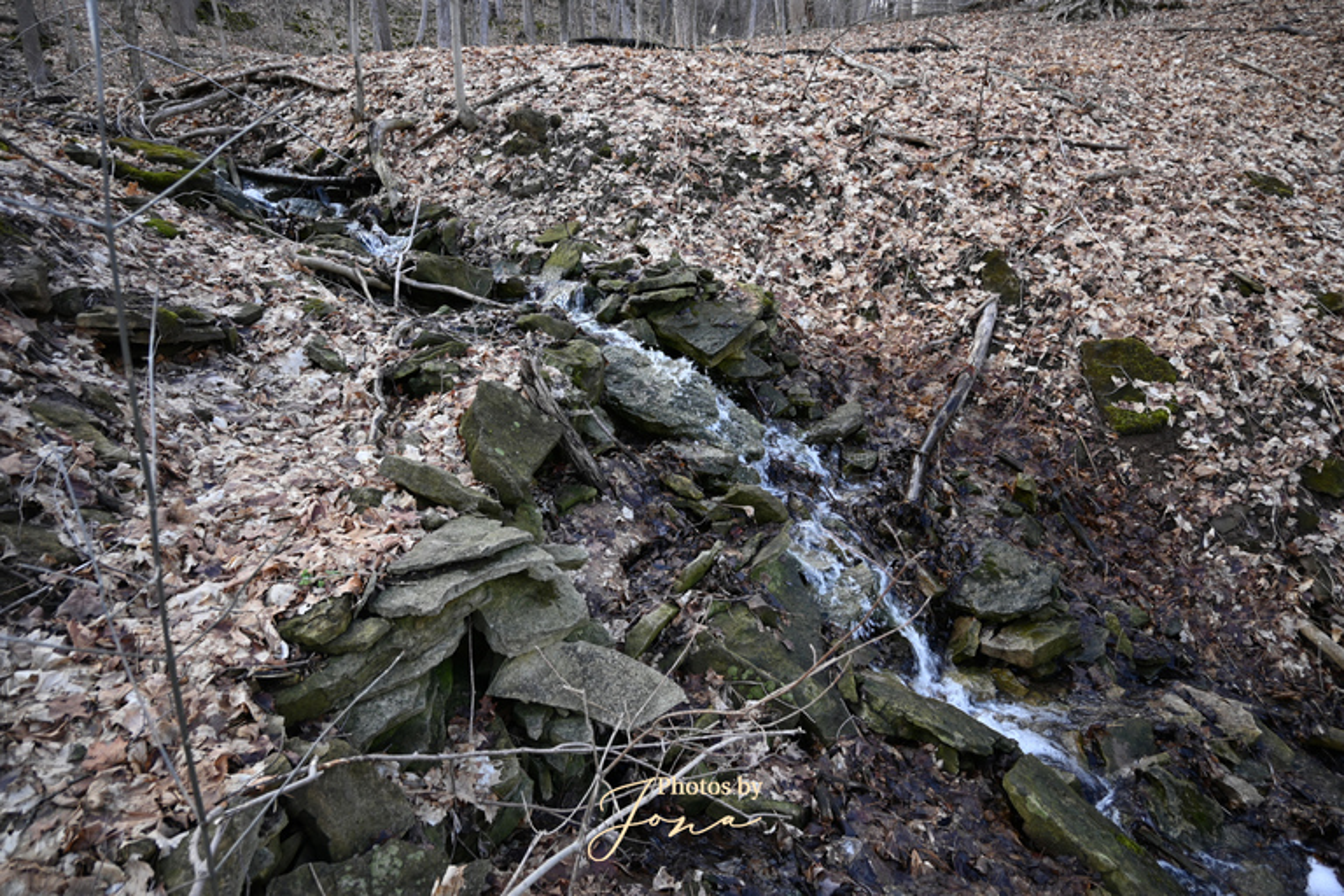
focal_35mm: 24
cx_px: 672
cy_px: 448
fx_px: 896
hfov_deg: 73.7
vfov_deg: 53.1
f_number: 3.5
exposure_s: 1/125
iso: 100
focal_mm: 16
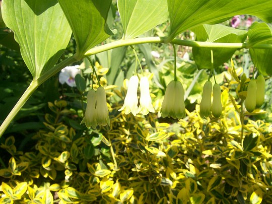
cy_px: 102
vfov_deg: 39.7
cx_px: 136
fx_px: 283
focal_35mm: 36
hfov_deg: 51.4
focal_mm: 6
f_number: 4.8
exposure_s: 1/334
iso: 80
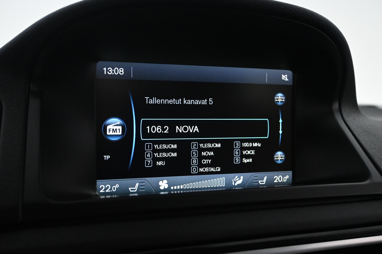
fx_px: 382
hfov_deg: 53.1
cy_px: 127
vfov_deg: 36.9
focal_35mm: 36
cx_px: 191
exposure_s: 1/80
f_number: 4.2
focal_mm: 24
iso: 3200
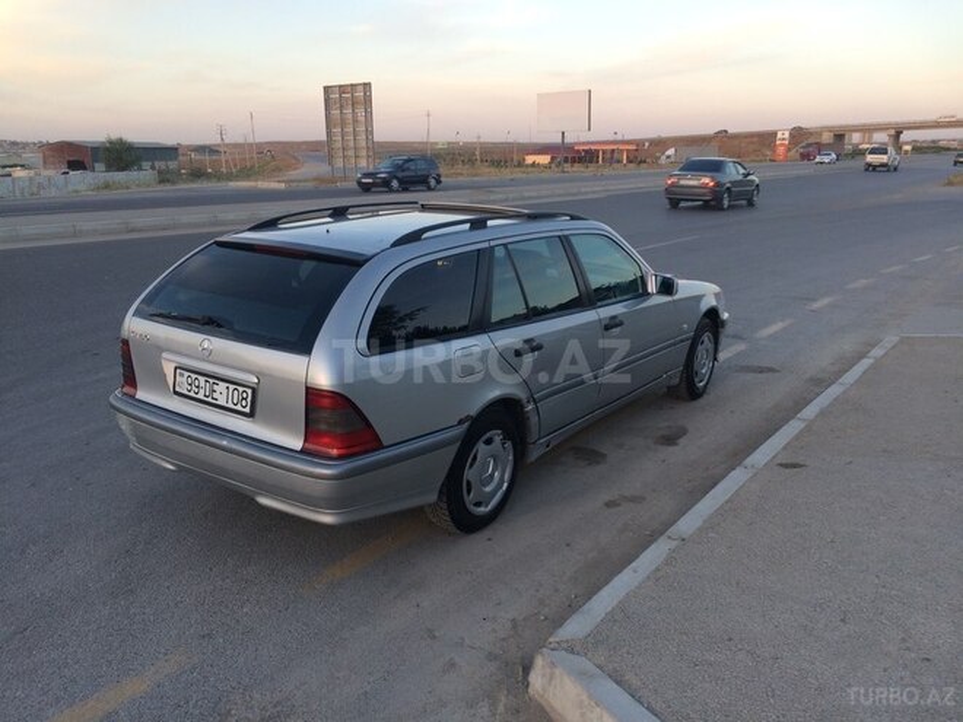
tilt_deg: -15.9
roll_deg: -0.1
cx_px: 482
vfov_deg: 48.2
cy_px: 361
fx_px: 807
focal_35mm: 29
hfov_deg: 61.7
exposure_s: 1/108
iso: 32
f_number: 2.2
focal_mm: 4.15
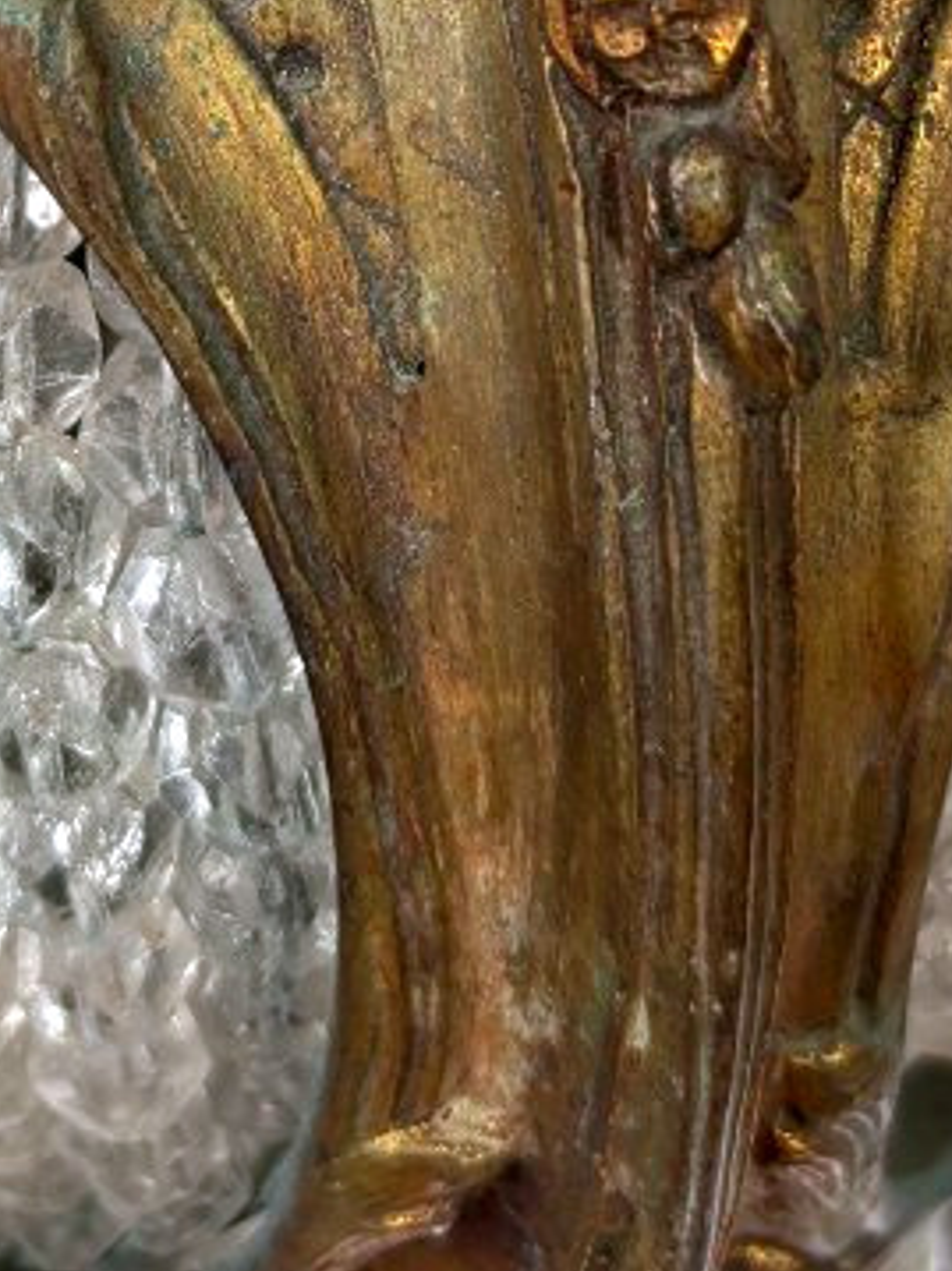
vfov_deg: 20.5
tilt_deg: -15.6
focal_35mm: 87
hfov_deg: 16.9
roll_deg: -3.5
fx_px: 3192
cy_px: -400
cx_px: 375
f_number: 1.6
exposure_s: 1/108
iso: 125
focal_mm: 5.96
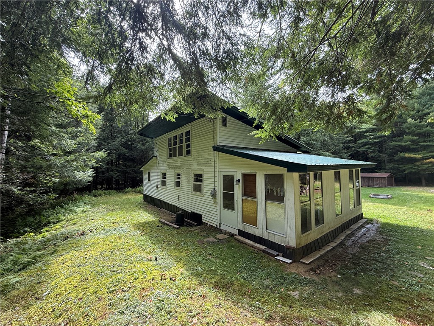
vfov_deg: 85.7
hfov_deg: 102.1
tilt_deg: +4.0
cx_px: 217
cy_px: 163
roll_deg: +0.7
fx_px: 176
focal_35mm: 14
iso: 64
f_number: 2.2
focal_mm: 2.22
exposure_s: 1/209
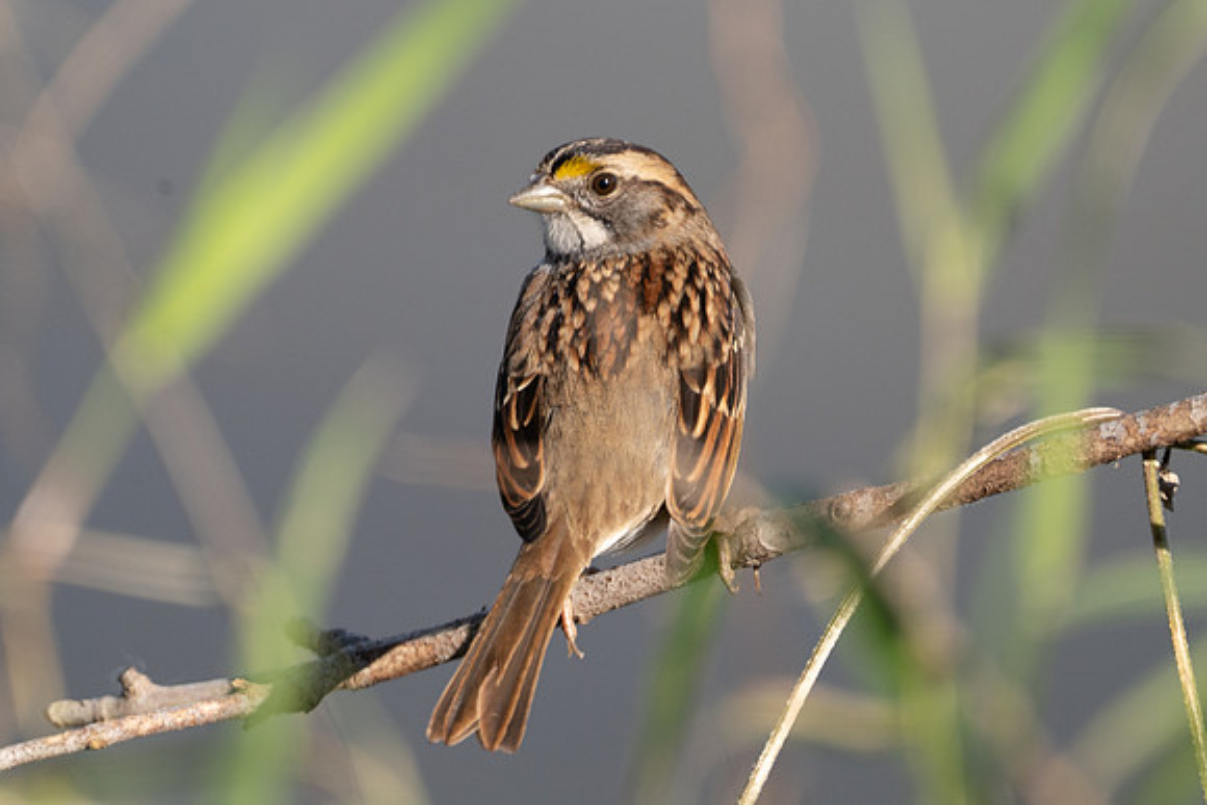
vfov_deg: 1.2
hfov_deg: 1.8
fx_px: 38702
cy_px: 252
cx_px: 596
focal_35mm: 1154
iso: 800
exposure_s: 1/640
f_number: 9
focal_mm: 840
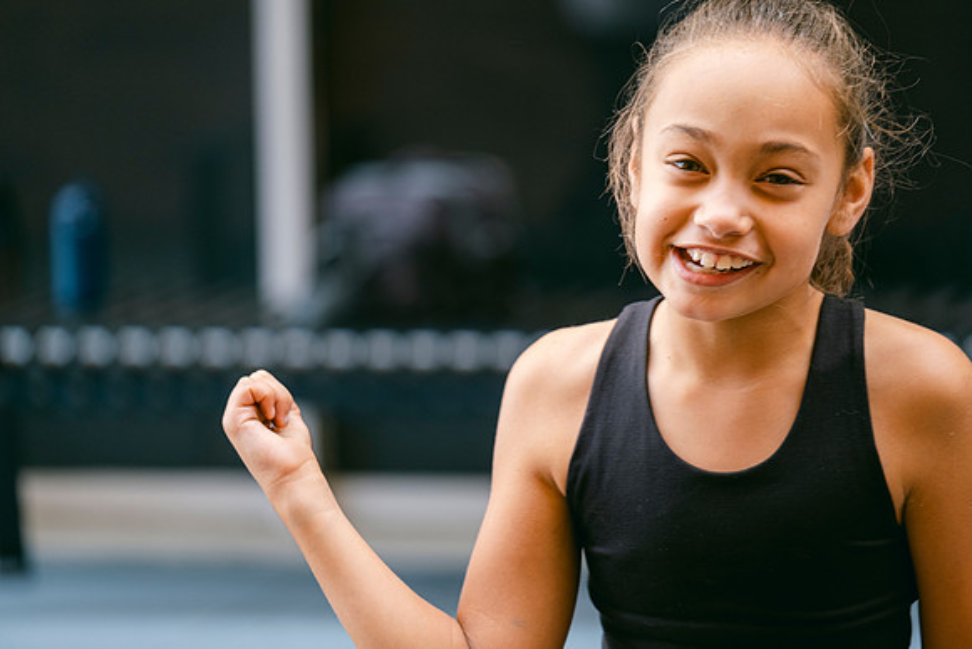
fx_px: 5239
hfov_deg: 10.6
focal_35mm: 194
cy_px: 324
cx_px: 486
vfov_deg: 7.1
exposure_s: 1/125
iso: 320
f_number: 2.8
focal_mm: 129.2
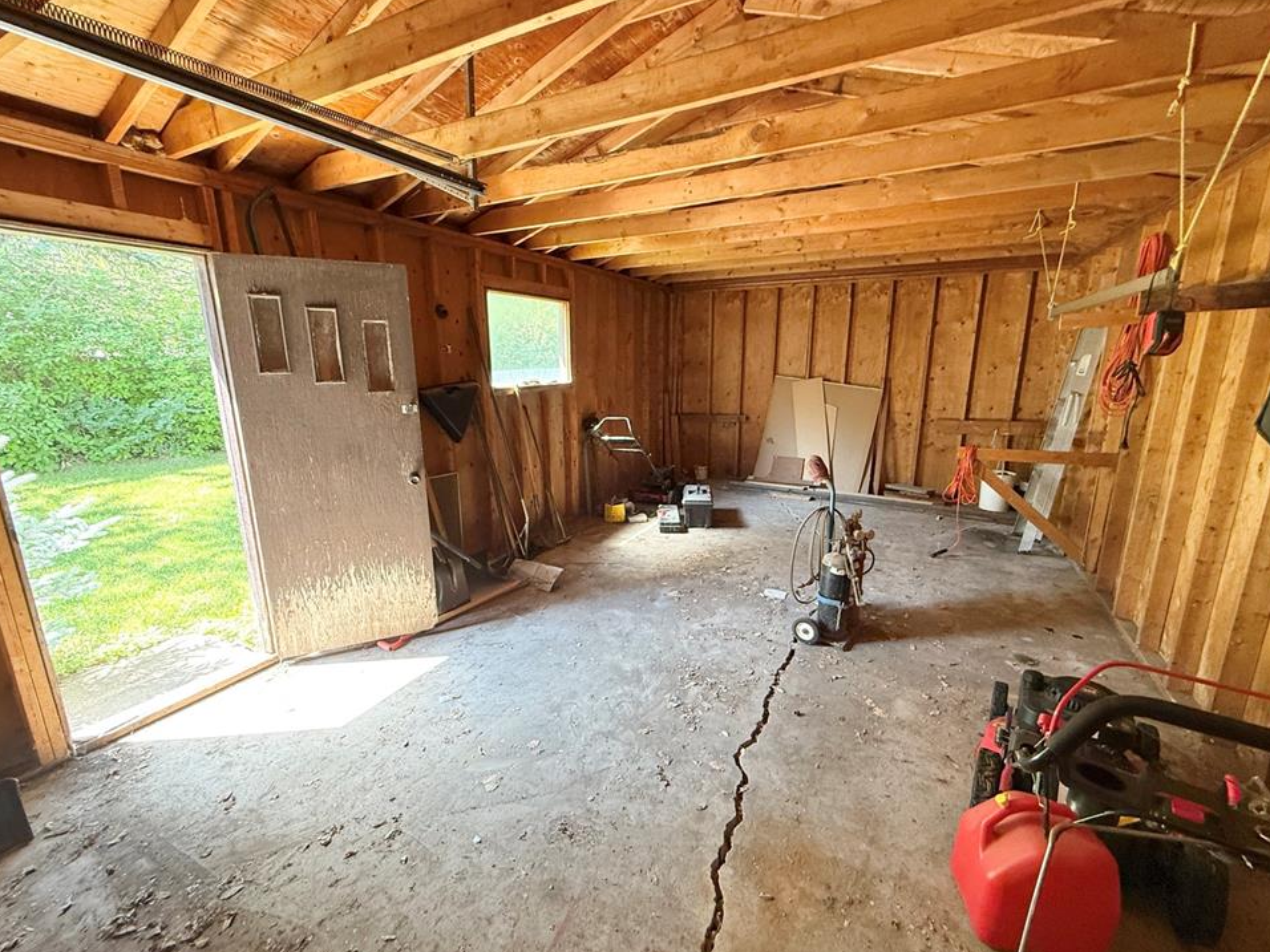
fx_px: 550
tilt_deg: -12.0
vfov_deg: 81.7
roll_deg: -0.6
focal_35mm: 15
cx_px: 630
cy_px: 482
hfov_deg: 98.2
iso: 320
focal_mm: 2.22
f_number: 2.2
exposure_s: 1/60
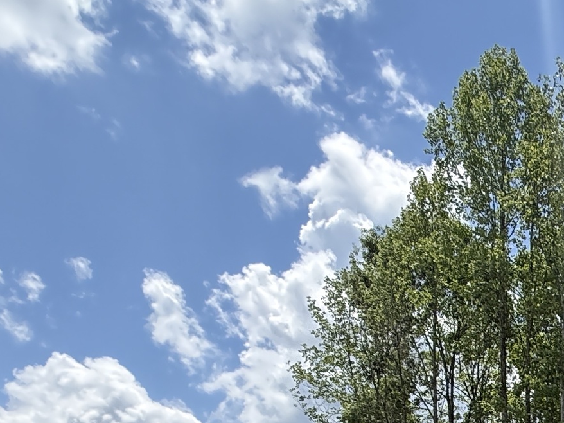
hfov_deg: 28.9
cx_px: 790
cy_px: 720
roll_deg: -0.8
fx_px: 798
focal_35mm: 49
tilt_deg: -5.5
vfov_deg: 21.6
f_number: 2.2
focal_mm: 2.22
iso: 50
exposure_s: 1/1399
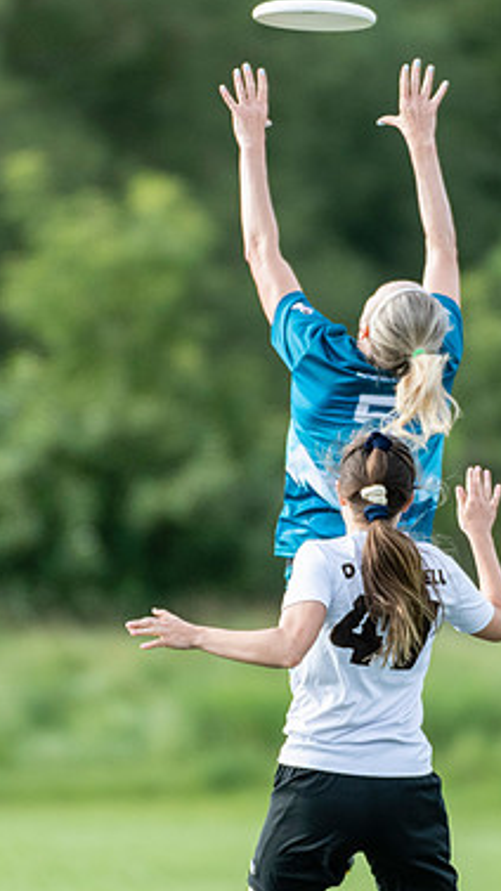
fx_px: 26575
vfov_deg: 1.9
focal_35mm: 1125
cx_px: 260
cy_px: 518
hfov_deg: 1.1
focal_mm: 400
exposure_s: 1/1600
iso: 720
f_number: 4
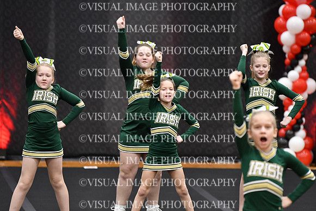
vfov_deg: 5.2
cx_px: 158
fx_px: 2300
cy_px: 106
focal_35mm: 262
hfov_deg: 7.9
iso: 5000
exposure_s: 1/800
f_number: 2.8
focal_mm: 175
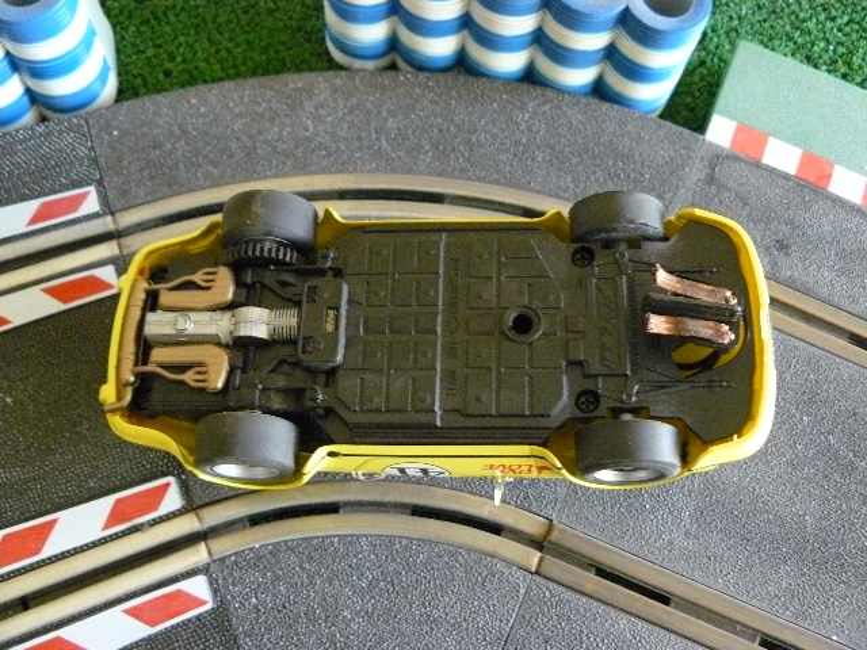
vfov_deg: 39.7
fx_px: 902
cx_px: 434
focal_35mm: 36
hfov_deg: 51.4
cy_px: 325
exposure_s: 1/10
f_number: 2.8
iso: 400
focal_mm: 6
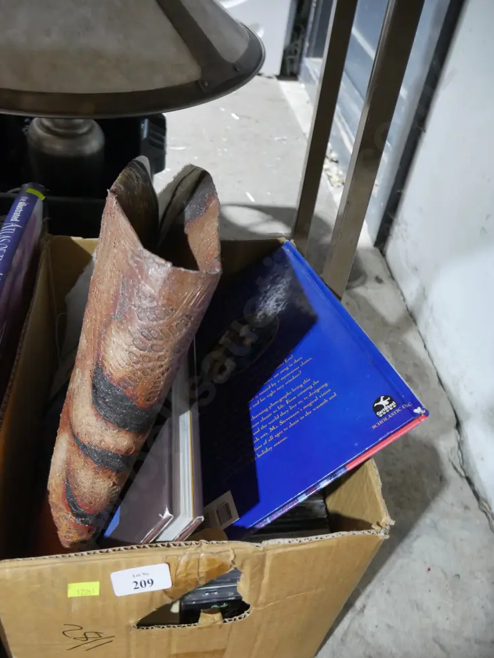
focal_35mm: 29
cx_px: 242
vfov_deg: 61.7
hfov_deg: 48.2
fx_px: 552
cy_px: 334
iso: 3200
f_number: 3.5
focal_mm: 14
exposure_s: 1/60
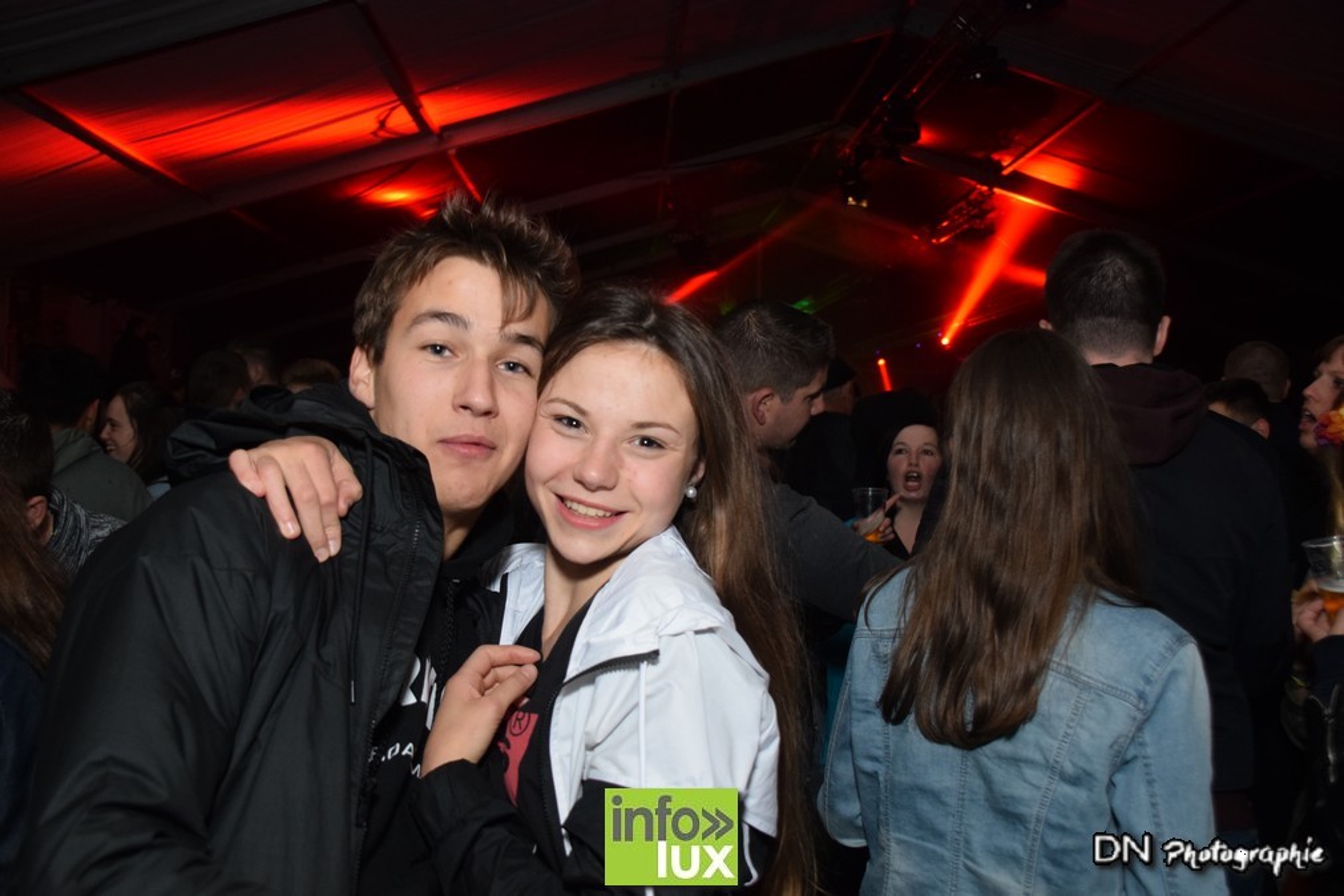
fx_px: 1232
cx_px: 672
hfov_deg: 57.2
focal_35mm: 33
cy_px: 448
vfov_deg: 40.0
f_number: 3.8
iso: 1600
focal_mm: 22
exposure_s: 1/40
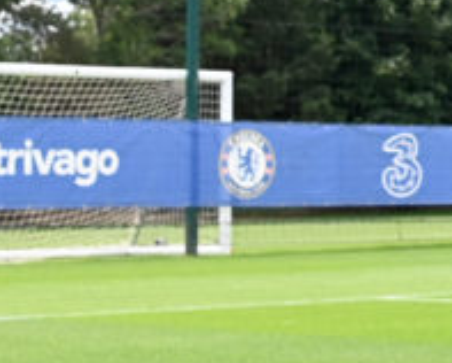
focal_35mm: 151
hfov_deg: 12.4
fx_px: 2022
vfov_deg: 10.2
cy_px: 36
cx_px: 578
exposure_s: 1/1600
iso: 400
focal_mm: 31
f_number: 5.6
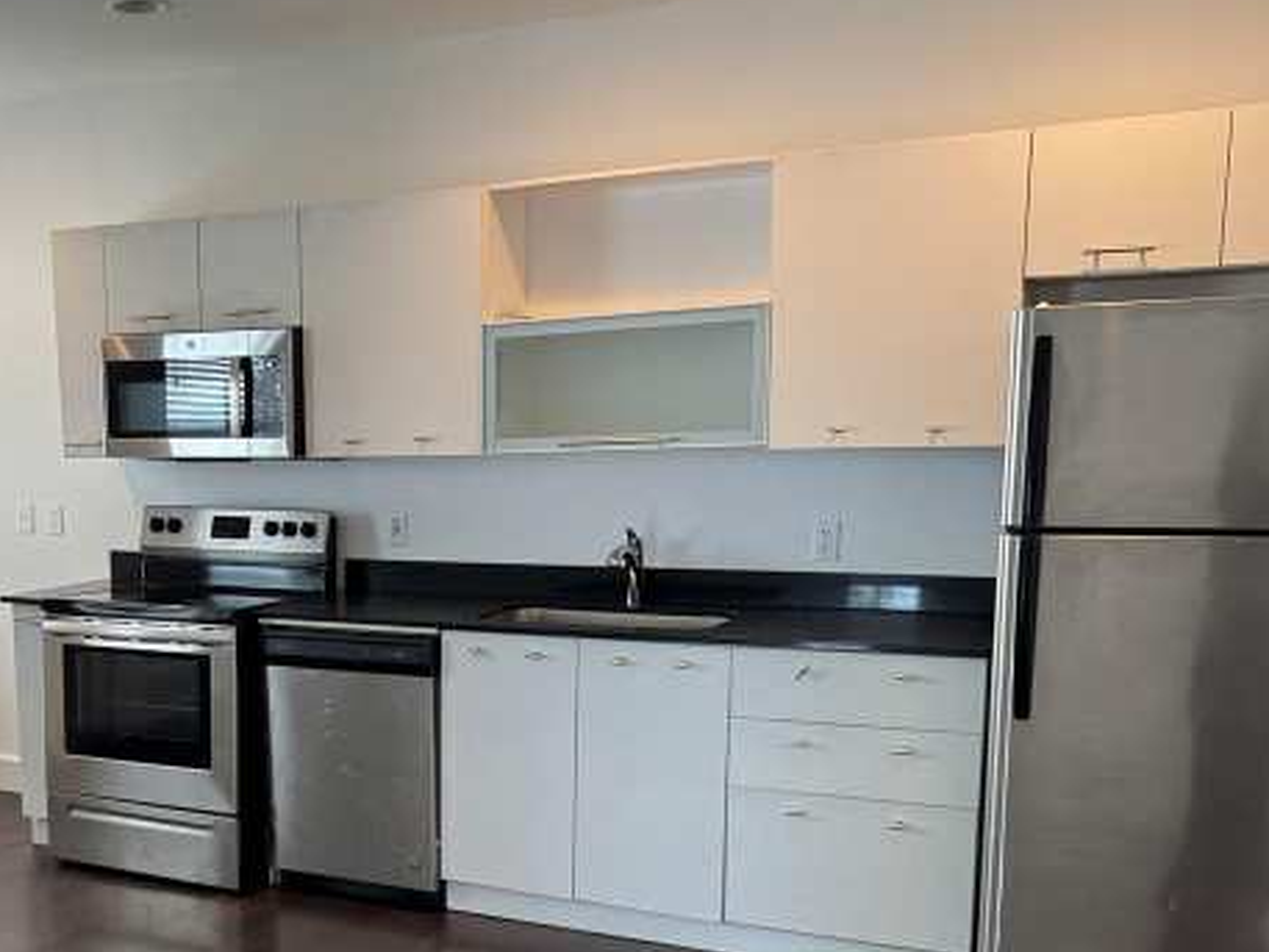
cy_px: 699
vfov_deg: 33.8
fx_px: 1540
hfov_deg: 43.2
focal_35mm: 42
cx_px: 303
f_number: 1.78
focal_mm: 6.76
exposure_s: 1/60
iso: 200
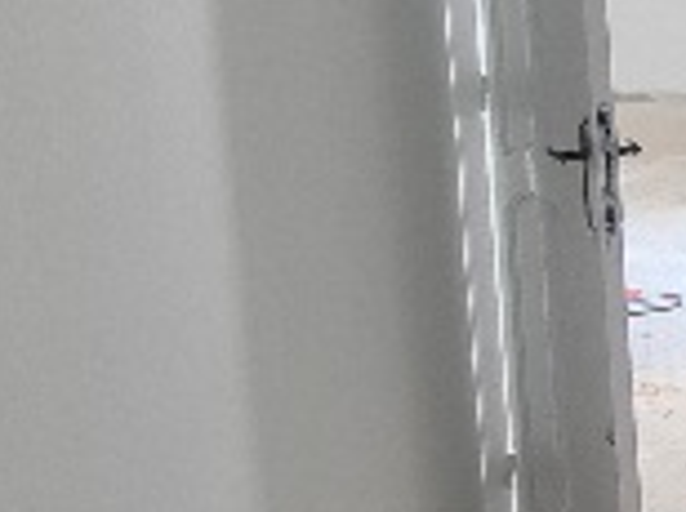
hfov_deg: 17.1
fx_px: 1345
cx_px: 1483
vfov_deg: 21.4
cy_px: 129
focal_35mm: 68
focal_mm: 2.2
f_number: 2.2
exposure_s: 1/50
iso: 160
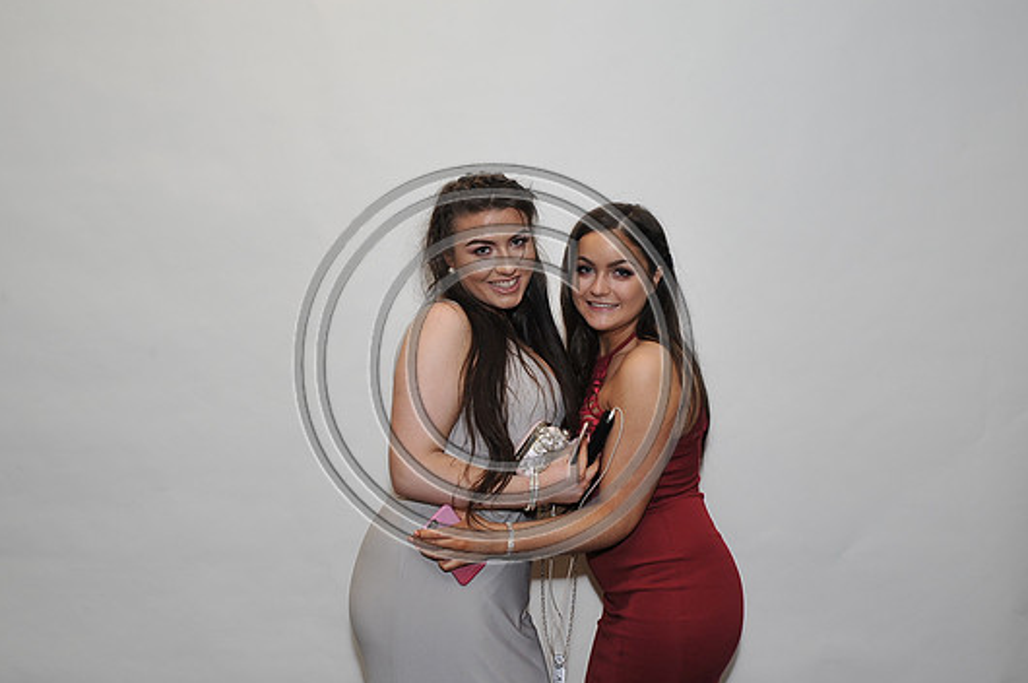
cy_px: 363
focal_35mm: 46
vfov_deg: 29.2
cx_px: 493
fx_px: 1312
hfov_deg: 42.8
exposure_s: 1/60
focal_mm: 42
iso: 1000
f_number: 8
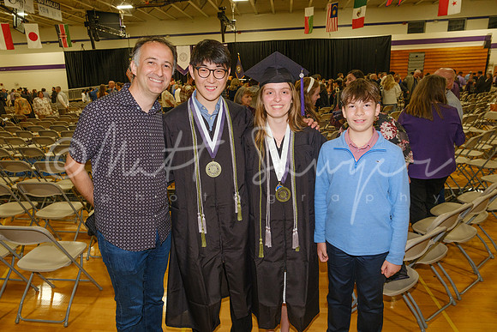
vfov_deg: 53.2
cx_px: 248
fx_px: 331
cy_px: 166
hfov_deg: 73.7
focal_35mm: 24
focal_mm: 16
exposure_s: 1/125
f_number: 4.5
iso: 1250
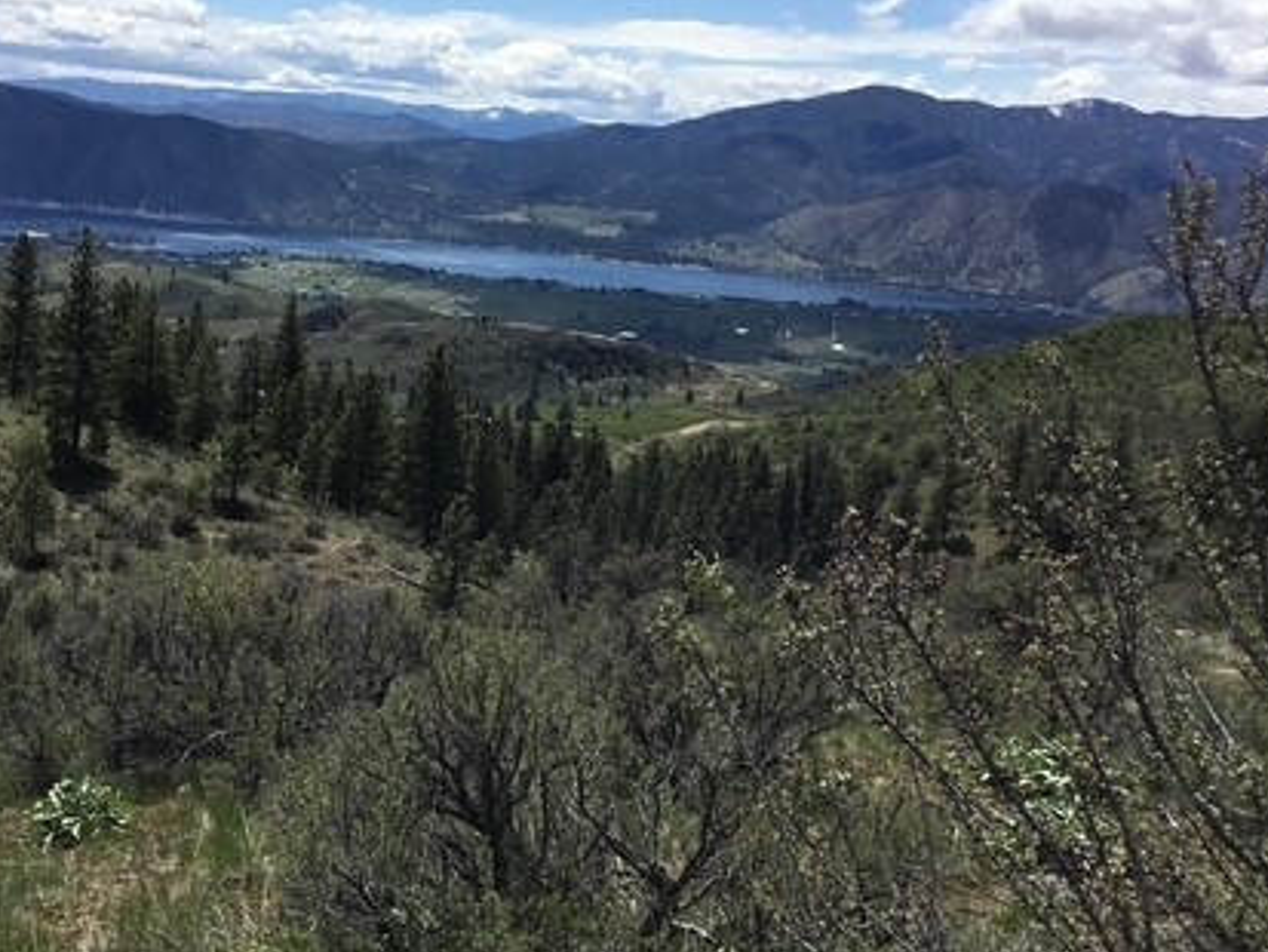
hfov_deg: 39.4
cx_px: 479
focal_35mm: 48
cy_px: 390
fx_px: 1759
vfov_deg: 30.2
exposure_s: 1/2469
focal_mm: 3.3
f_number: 2.4
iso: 25
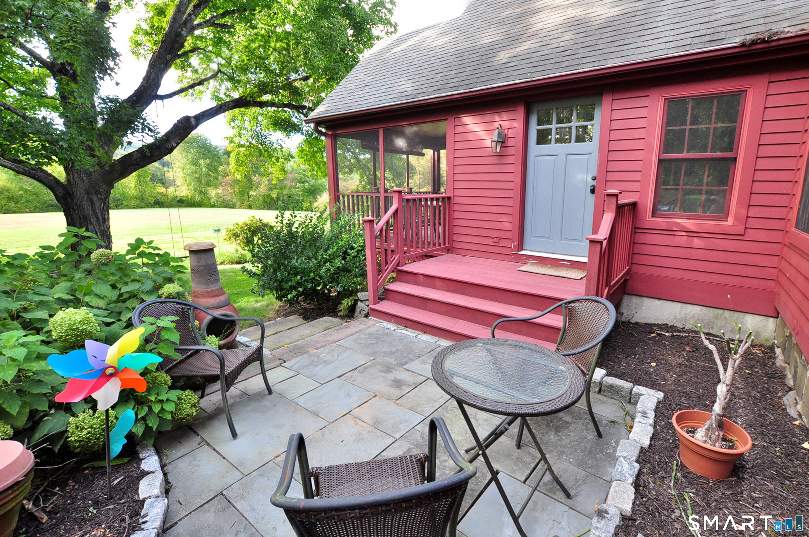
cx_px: 404
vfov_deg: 77.2
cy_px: 268
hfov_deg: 100.5
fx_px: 337
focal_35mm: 15
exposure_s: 1/100
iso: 800
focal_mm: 10
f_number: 5.6
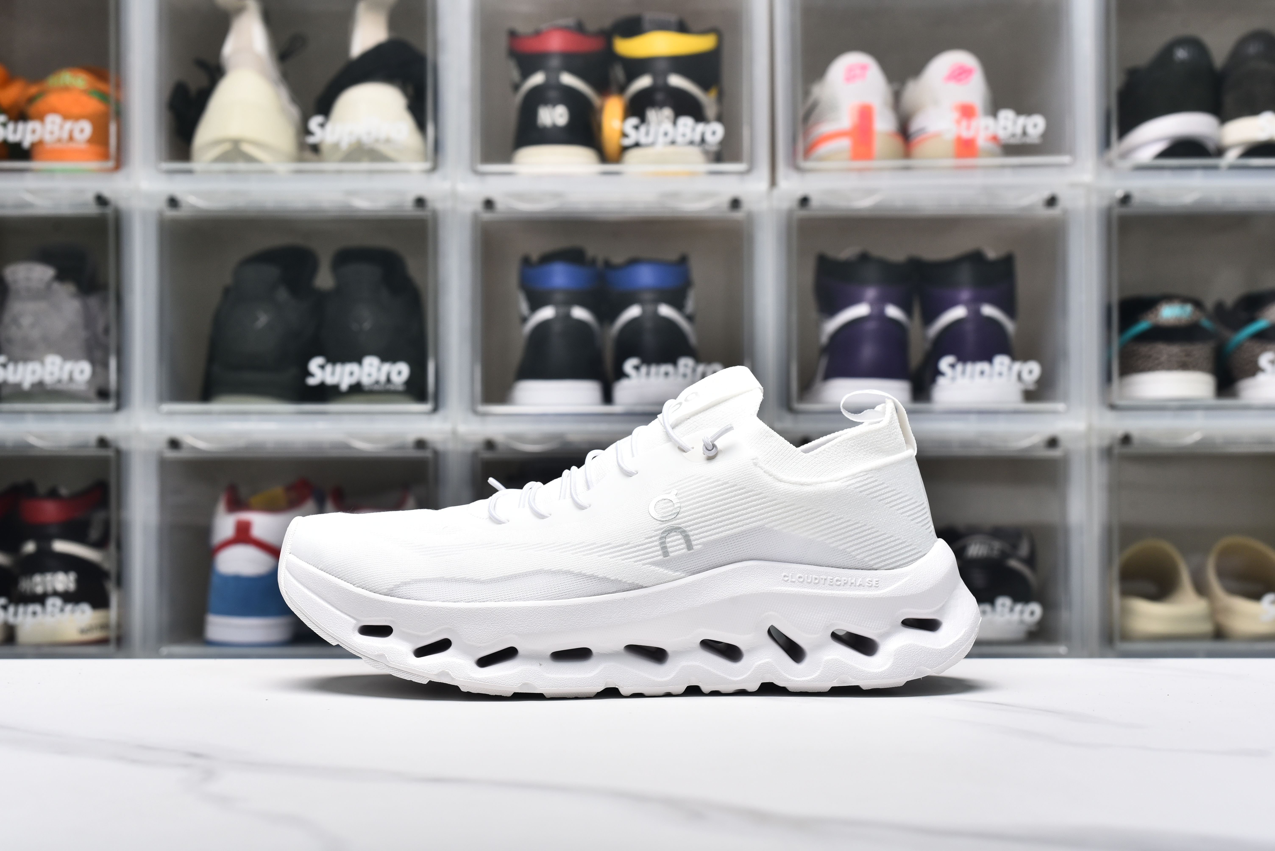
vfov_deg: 27.0
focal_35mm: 50
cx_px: 638
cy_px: 426
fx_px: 1771
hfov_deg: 39.6
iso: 500
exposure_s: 1/180
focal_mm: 50
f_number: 9.5
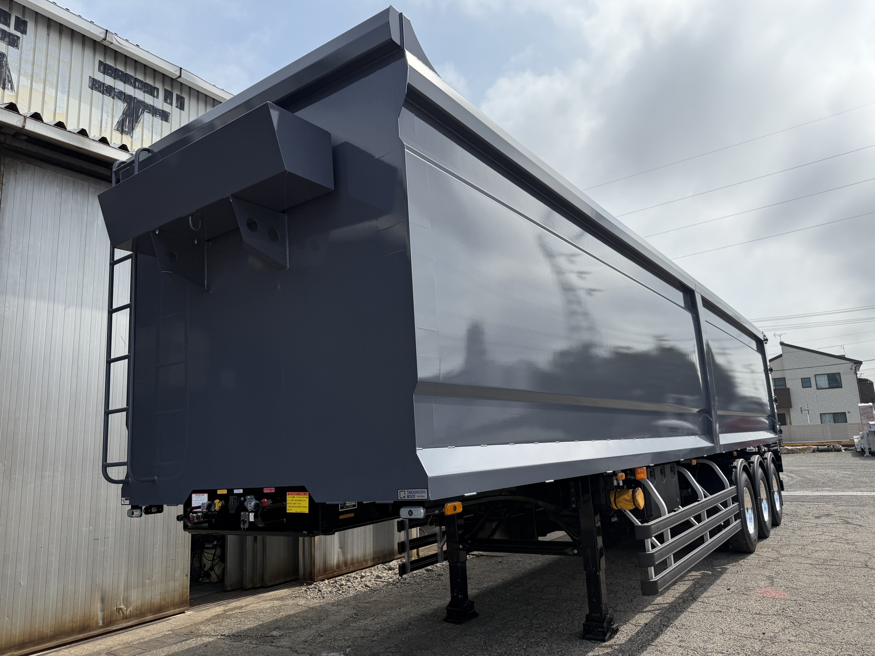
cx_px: 438
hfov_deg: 71.6
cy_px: 328
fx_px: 607
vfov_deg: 56.8
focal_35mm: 24
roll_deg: +2.3
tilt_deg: +10.0
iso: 80
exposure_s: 1/6173
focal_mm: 6.76
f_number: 1.78
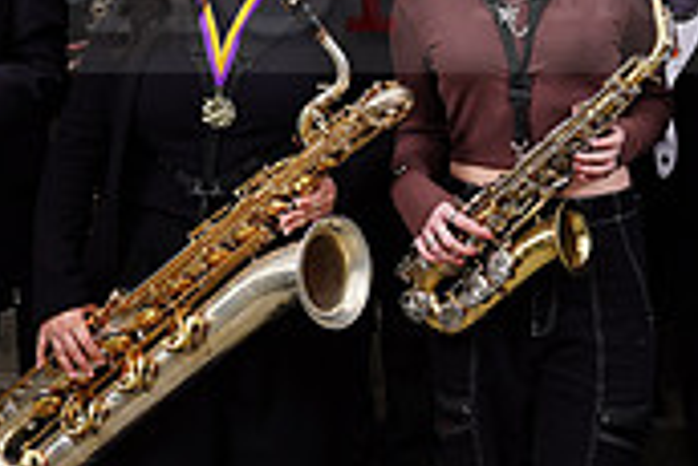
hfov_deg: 13.6
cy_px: -47
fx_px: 2872
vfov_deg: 9.2
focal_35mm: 148
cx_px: 751
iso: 100
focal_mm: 44
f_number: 8
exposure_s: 1/200
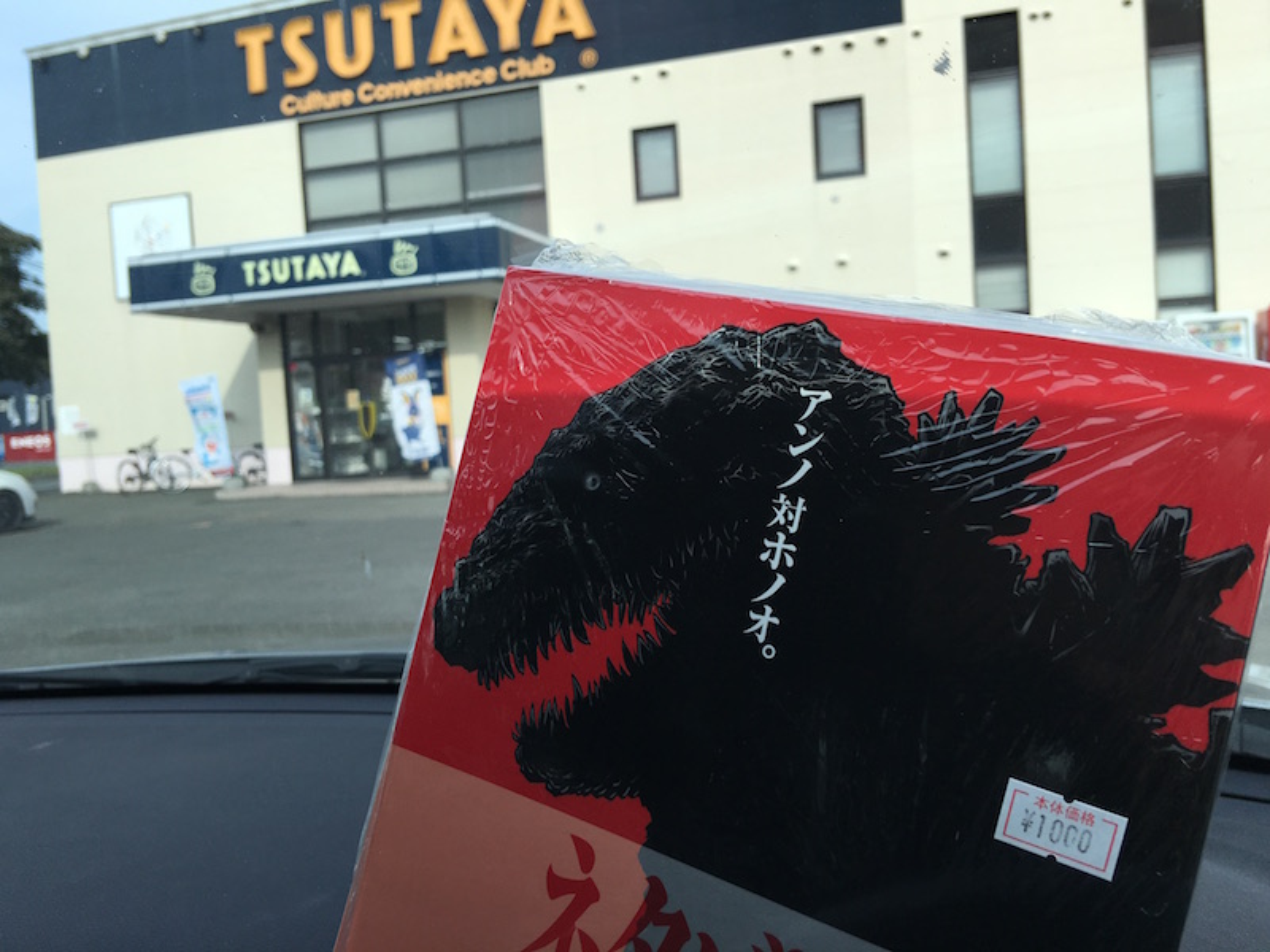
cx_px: 635
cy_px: 476
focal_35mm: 29
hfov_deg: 61.7
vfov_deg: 48.2
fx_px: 1064
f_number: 2.2
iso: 25
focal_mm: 4.15
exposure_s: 1/855
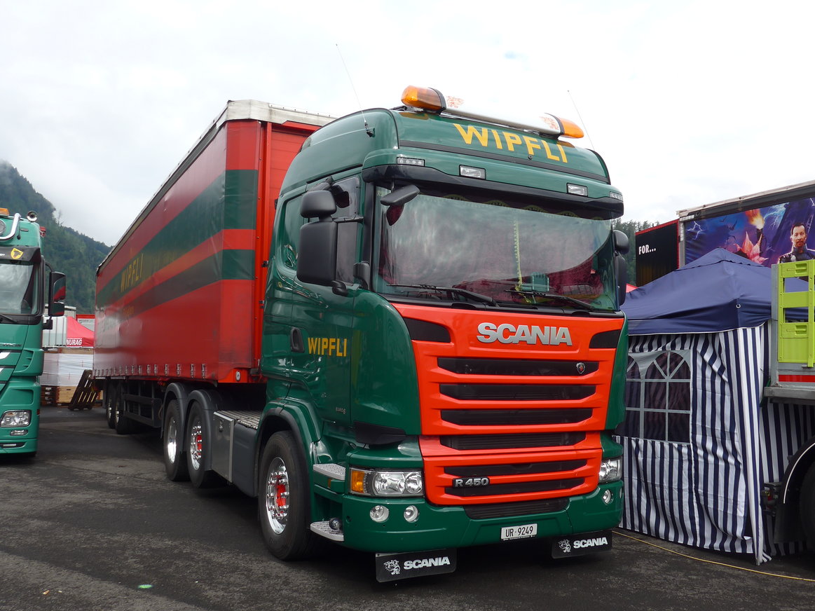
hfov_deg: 56.8
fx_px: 753
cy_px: 310
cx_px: 404
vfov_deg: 44.2
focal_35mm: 32
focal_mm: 6.5
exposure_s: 1/640
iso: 80
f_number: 2.8
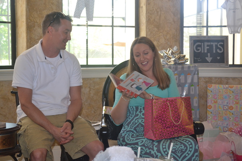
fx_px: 403
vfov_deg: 22.6
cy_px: 80
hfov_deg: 33.4
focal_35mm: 60
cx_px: 121
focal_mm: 40
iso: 1000
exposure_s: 1/60
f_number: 5.3
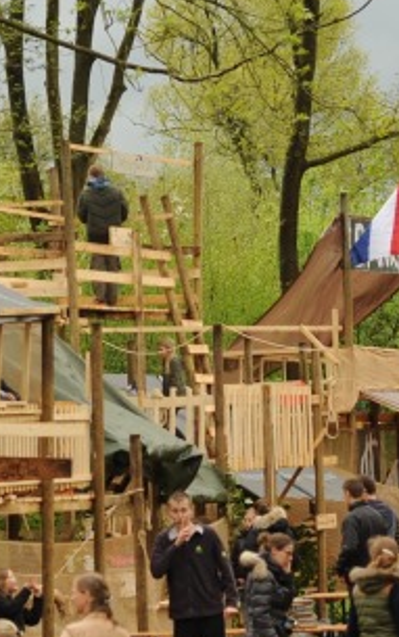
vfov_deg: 8.7
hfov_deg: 5.5
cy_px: 544
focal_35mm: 239
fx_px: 4152
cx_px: 539
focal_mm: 70
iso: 200
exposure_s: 1/1000
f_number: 3.2
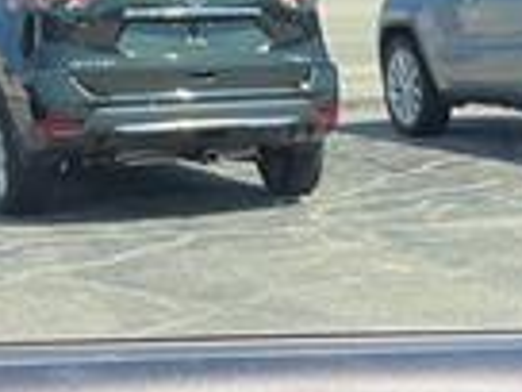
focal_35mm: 122
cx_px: 760
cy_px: 642
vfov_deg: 11.5
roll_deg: +0.7
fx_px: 1840
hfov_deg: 15.1
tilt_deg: -20.8
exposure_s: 1/1032
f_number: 1.6
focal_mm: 5.96
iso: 50
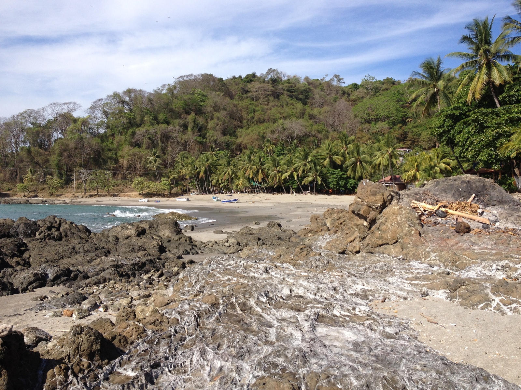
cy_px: 195
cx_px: 260
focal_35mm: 35
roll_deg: -0.4
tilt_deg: -2.5
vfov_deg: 40.7
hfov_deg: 52.6
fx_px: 527
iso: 50
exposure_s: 1/1842
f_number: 2.4
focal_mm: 4.28
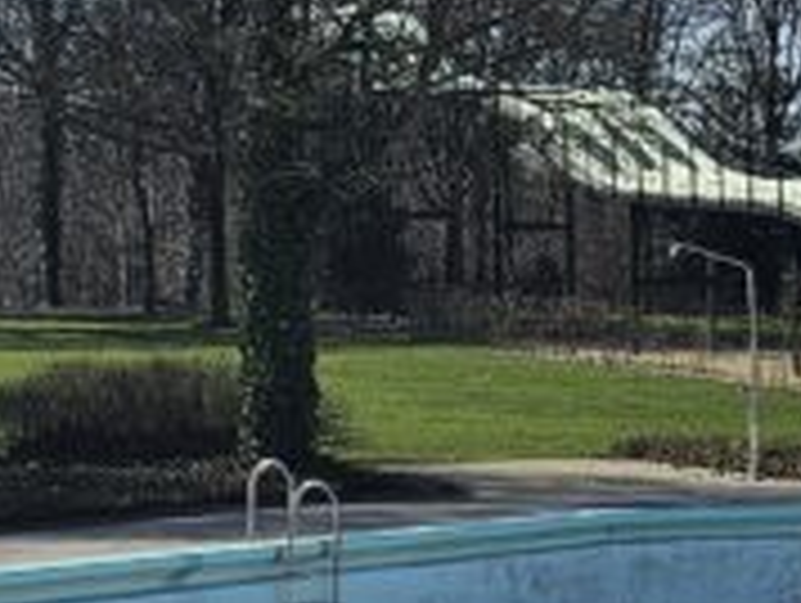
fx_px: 3059
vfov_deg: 11.2
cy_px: 522
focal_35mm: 132
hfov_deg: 14.8
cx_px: 634
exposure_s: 1/1376
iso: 10
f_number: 1.7
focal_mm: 6.3
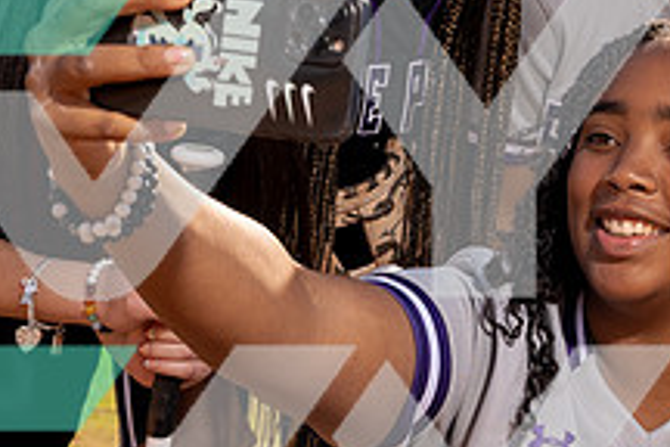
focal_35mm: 126
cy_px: 135
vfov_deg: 10.9
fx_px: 2345
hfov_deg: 16.0
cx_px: 614
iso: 100
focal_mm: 47
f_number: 7.1
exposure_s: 1/250
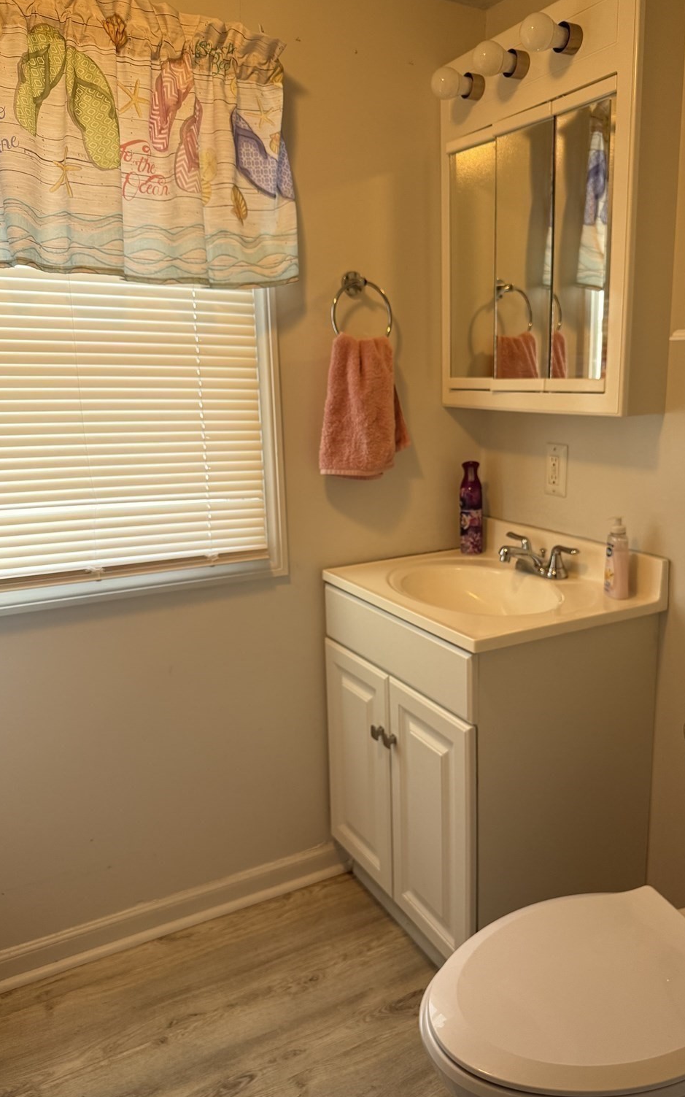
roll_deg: -0.6
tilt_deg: -13.3
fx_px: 777
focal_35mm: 26
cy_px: 544
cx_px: 404
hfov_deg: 47.4
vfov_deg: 70.4
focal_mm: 6.76
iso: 200
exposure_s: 1/111
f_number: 1.78
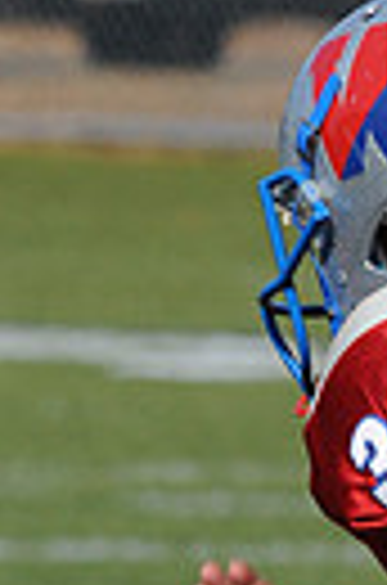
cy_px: 950
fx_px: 32567
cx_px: 790
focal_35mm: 2009
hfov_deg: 0.7
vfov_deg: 1.0
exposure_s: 1/500
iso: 200
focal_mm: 300
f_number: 10
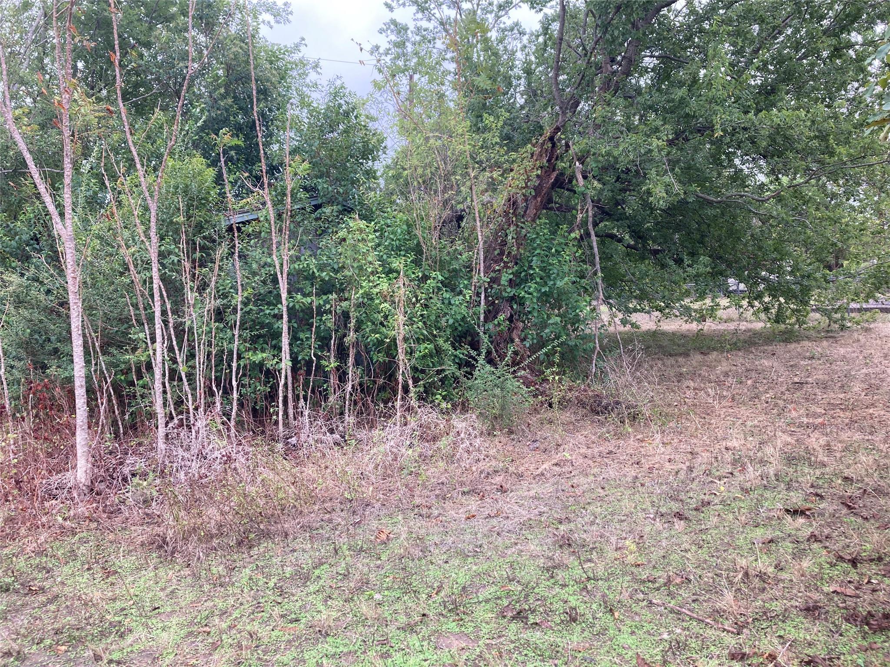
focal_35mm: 28
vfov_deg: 49.7
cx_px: 445
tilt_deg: -2.3
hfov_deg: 63.4
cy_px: 334
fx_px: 720
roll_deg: +0.4
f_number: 1.8
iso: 20
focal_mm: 3.99
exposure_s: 1/140
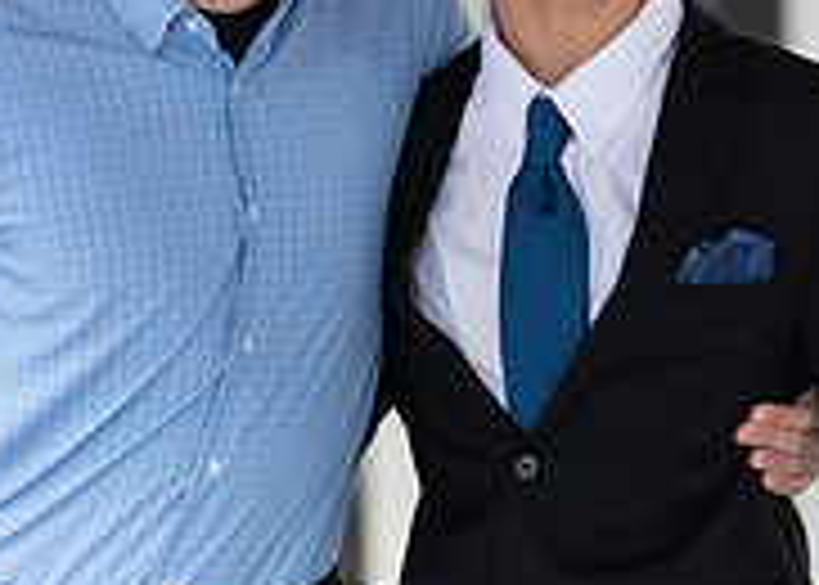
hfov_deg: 11.6
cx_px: 479
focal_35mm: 173
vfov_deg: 8.3
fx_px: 4024
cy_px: 312
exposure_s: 1/500
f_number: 1.3
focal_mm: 50
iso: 500
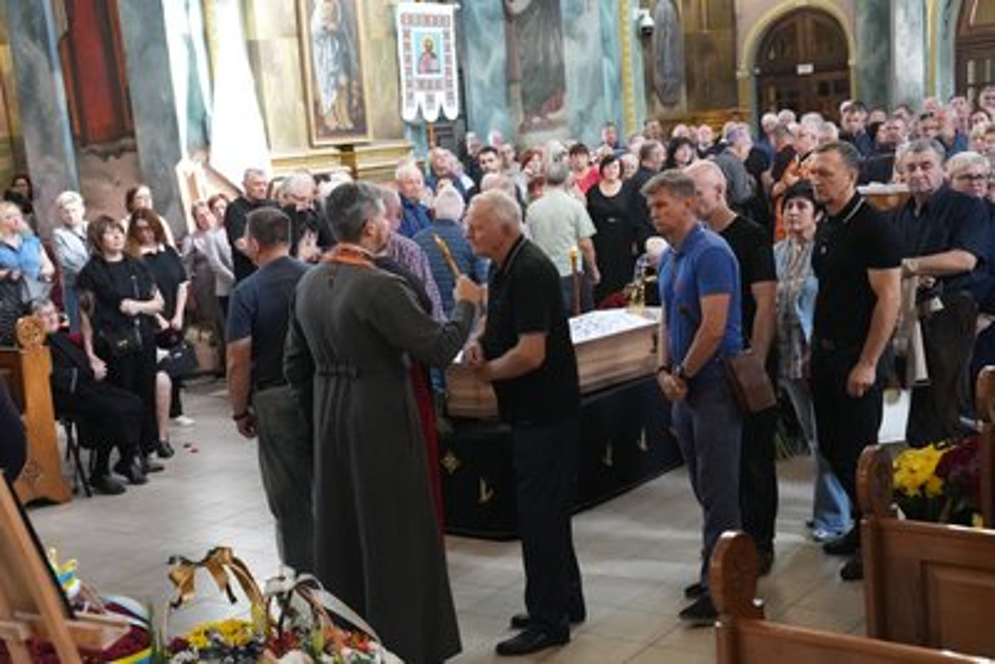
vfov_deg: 26.0
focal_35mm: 52
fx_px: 1438
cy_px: 332
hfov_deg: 38.2
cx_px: 498
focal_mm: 52
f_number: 4
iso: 12800
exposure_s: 1/200
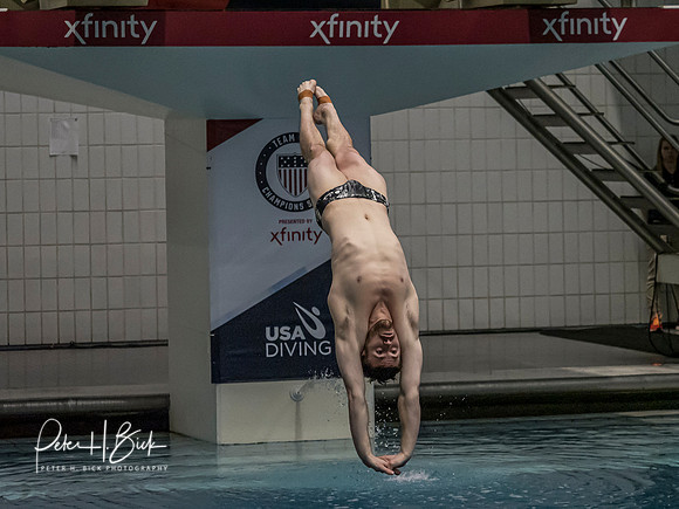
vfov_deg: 8.5
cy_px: 195
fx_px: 3431
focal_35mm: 175
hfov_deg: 11.3
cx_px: 380
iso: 4000
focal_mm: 70
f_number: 2.8
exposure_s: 1/1600
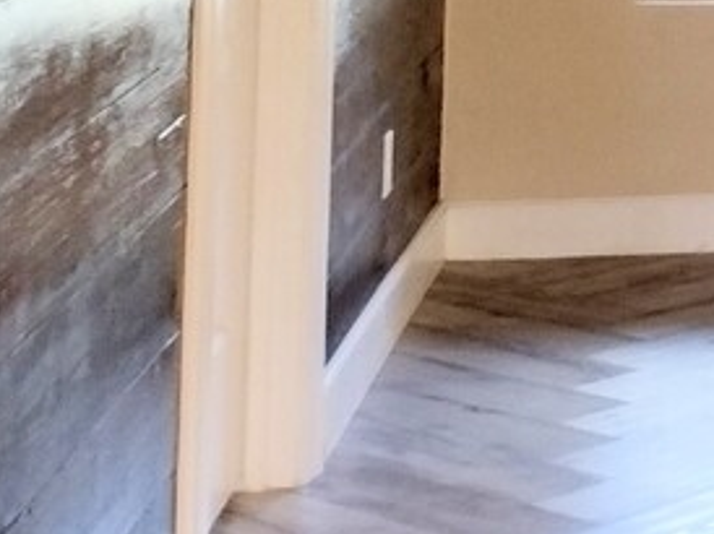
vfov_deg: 10.0
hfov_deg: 12.0
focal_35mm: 142
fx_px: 2926
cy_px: -320
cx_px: 1532
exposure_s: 1/40
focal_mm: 4.71
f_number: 1.7
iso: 192
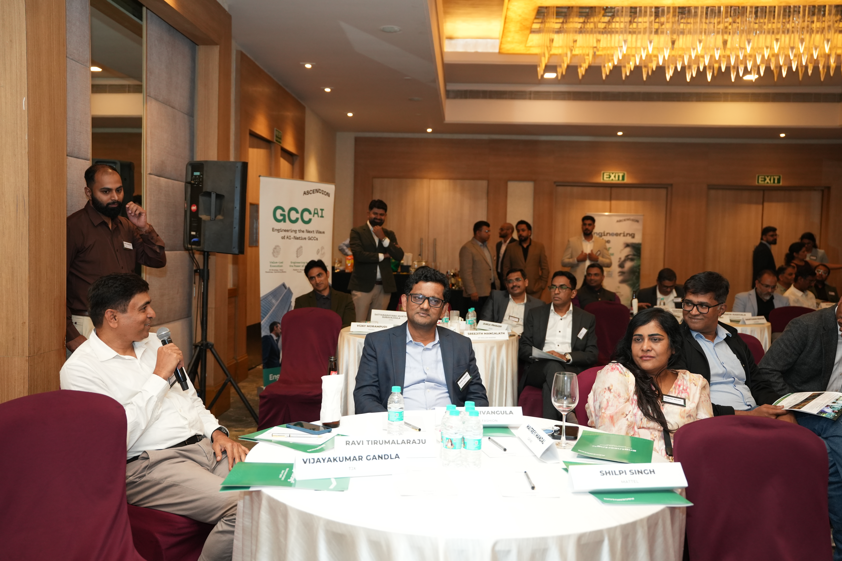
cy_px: 280
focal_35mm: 32
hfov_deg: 58.3
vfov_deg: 40.8
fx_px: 755
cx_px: 421
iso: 1600
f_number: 3.2
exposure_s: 1/200
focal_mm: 32.3
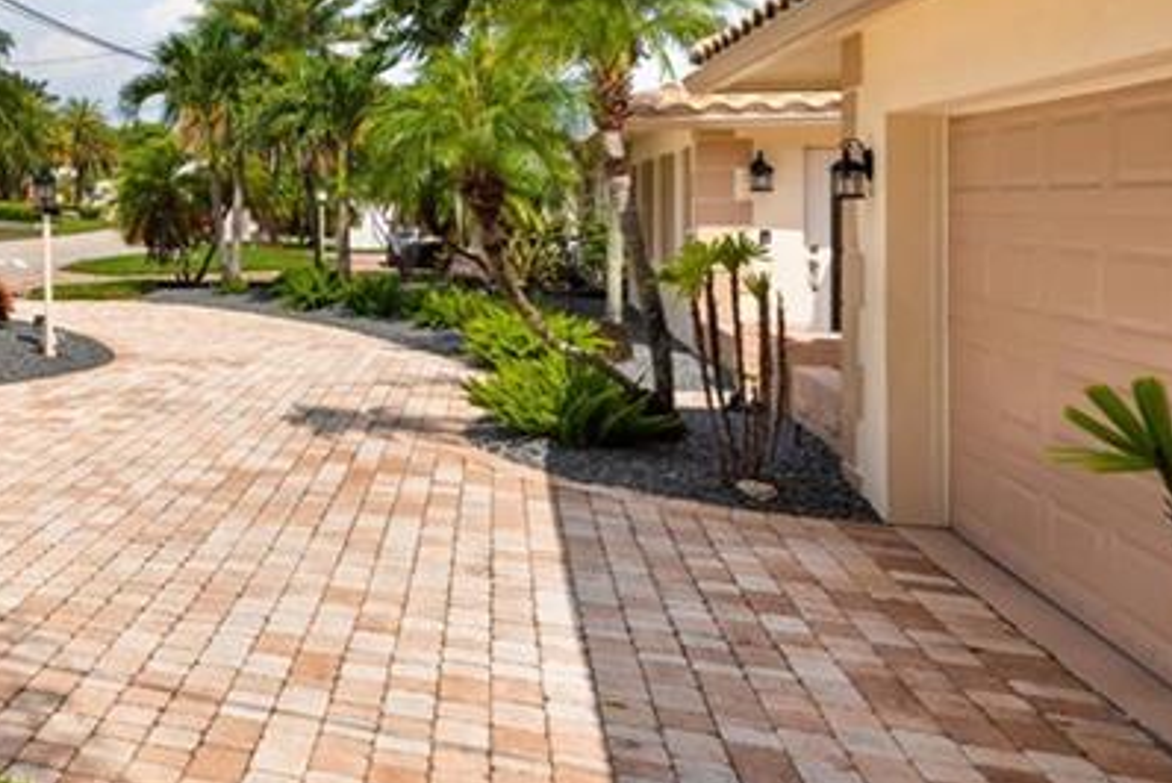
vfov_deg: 35.8
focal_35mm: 36
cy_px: 166
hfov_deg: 42.0
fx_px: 1173
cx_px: -118
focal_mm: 14
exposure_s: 1/80
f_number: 7.1
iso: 160
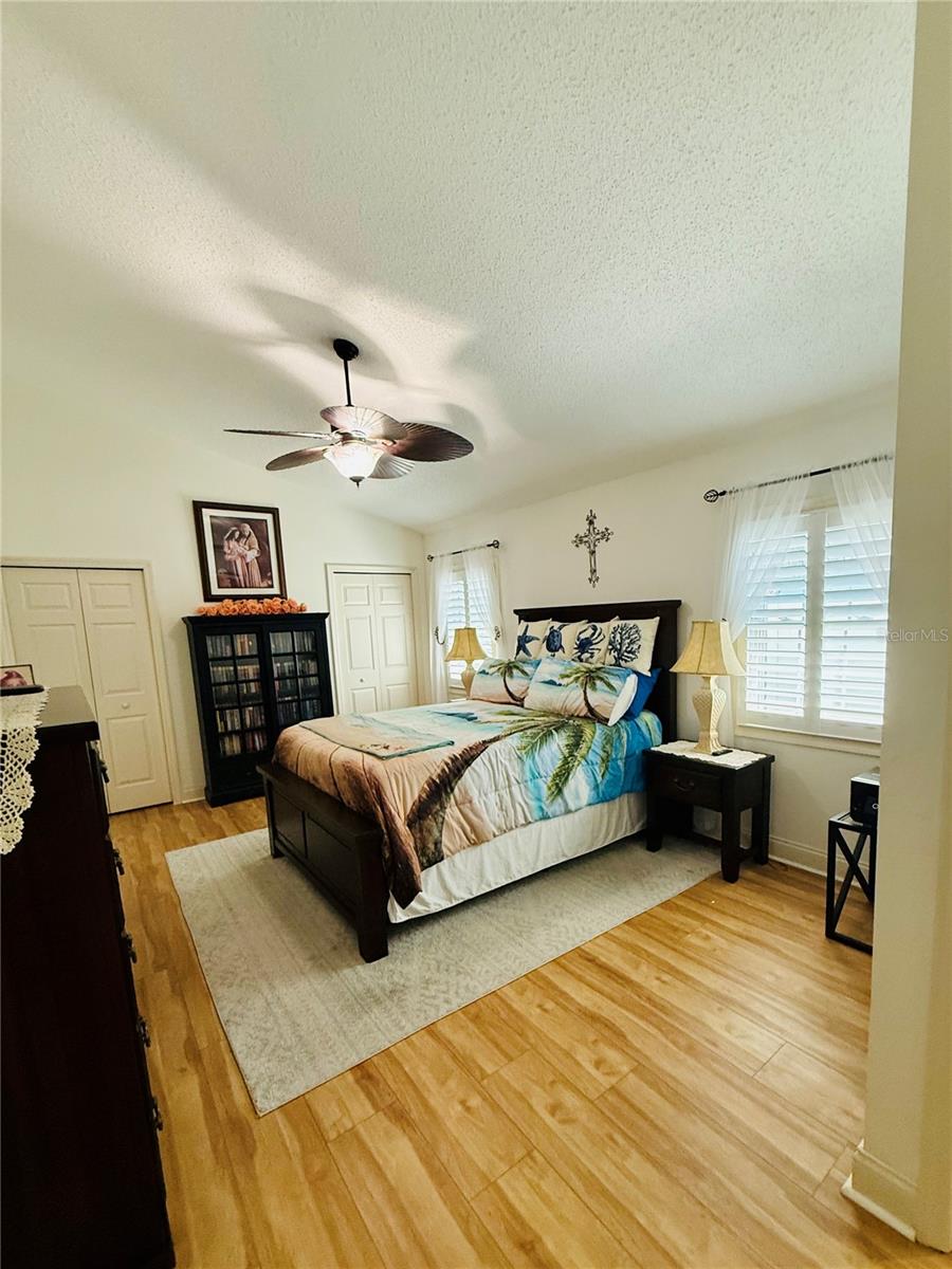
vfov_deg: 102.1
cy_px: 634
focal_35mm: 14
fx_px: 513
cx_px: 476
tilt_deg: -5.8
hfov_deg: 85.7
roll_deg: +2.2
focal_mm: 2.22
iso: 400
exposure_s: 1/120
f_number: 2.2
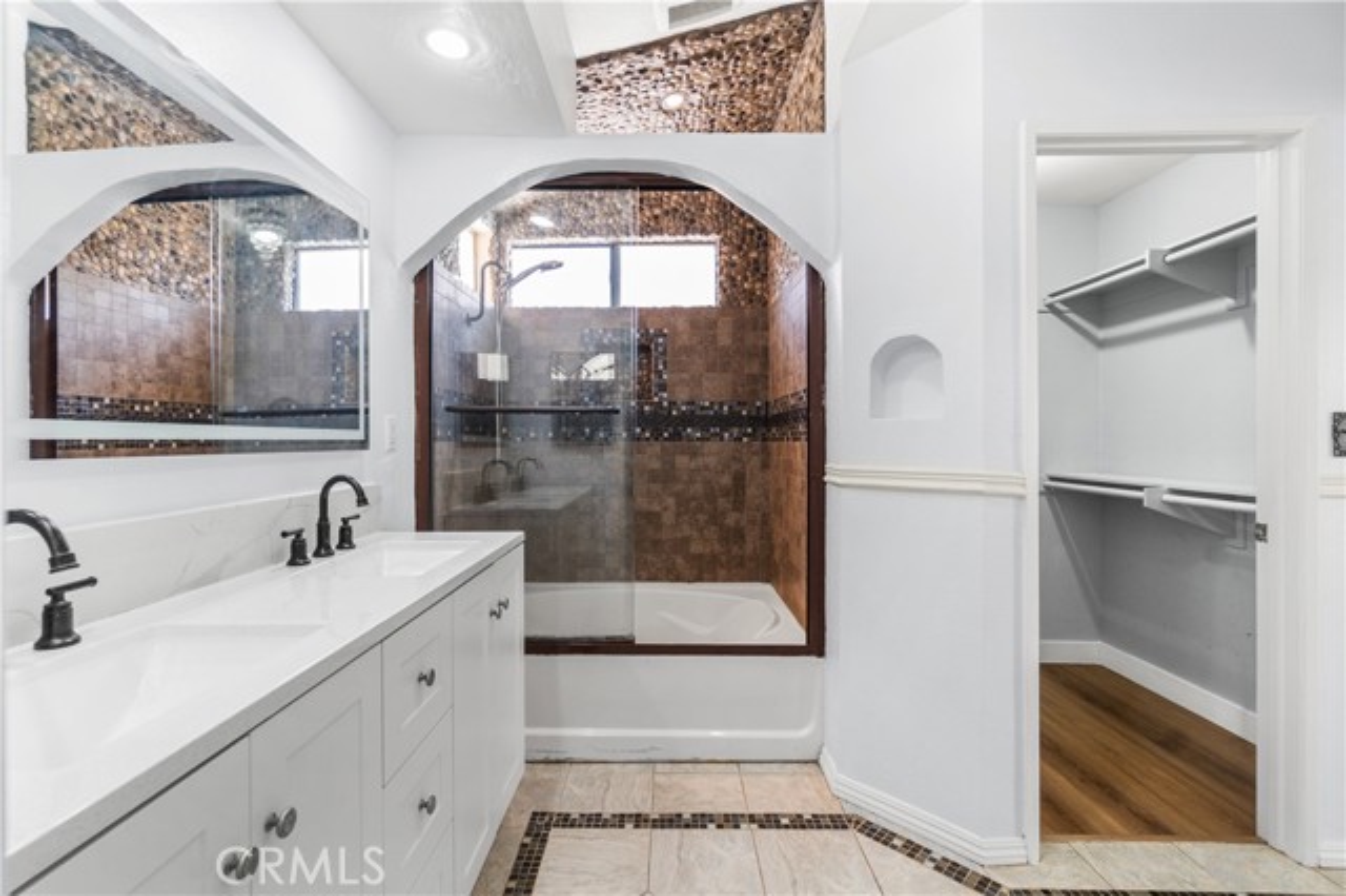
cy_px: 448
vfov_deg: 77.3
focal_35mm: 15
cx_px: 673
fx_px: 561
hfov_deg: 100.4
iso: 100
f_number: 7.1
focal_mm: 10
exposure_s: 1/3
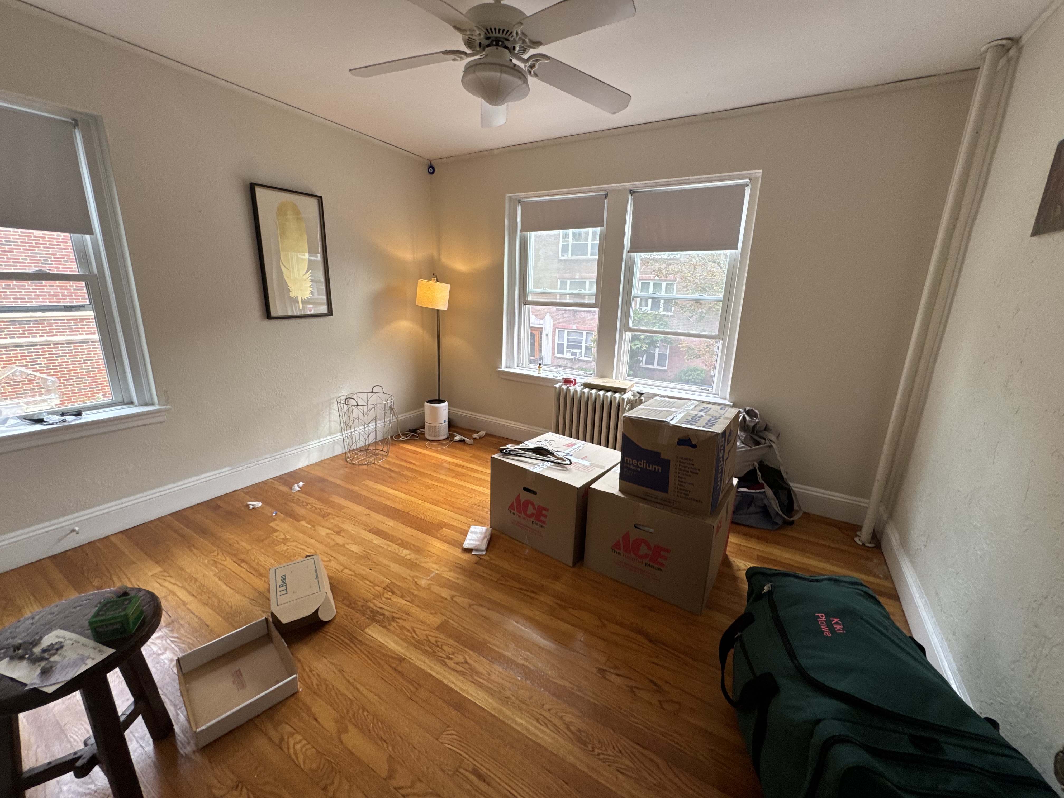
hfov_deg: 102.1
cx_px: 532
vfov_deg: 85.7
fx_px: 430
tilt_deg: -15.4
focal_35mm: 14
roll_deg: -1.8
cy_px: 399
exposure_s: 1/120
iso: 100
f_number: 2.2
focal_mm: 2.22
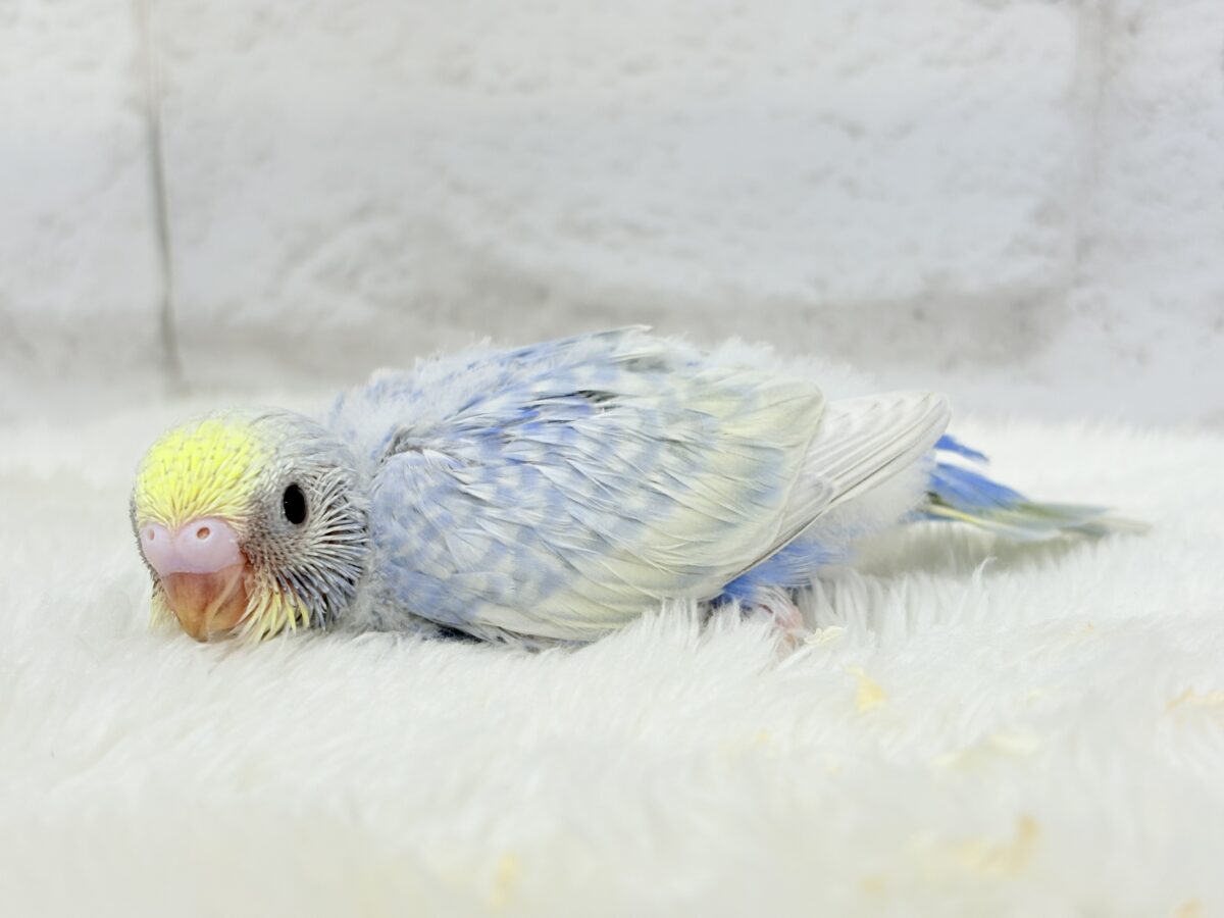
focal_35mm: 52
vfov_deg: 28.0
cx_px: 612
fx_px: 1839
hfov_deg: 36.8
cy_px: 459
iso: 50
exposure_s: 1/100
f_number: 1.6
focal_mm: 5.96
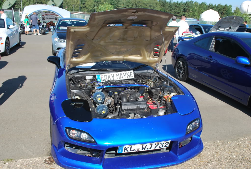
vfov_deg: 40.2
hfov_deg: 57.1
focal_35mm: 33
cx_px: 126
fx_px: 231
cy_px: 84
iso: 100
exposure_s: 1/200
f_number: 7.1
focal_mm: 22
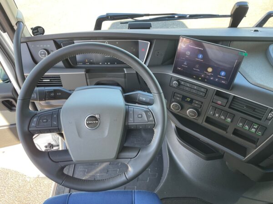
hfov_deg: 67.3
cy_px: 102
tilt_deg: -47.4
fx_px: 205
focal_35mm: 26
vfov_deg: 53.1
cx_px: 136
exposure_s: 1/121
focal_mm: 4.2
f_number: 1.6
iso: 50
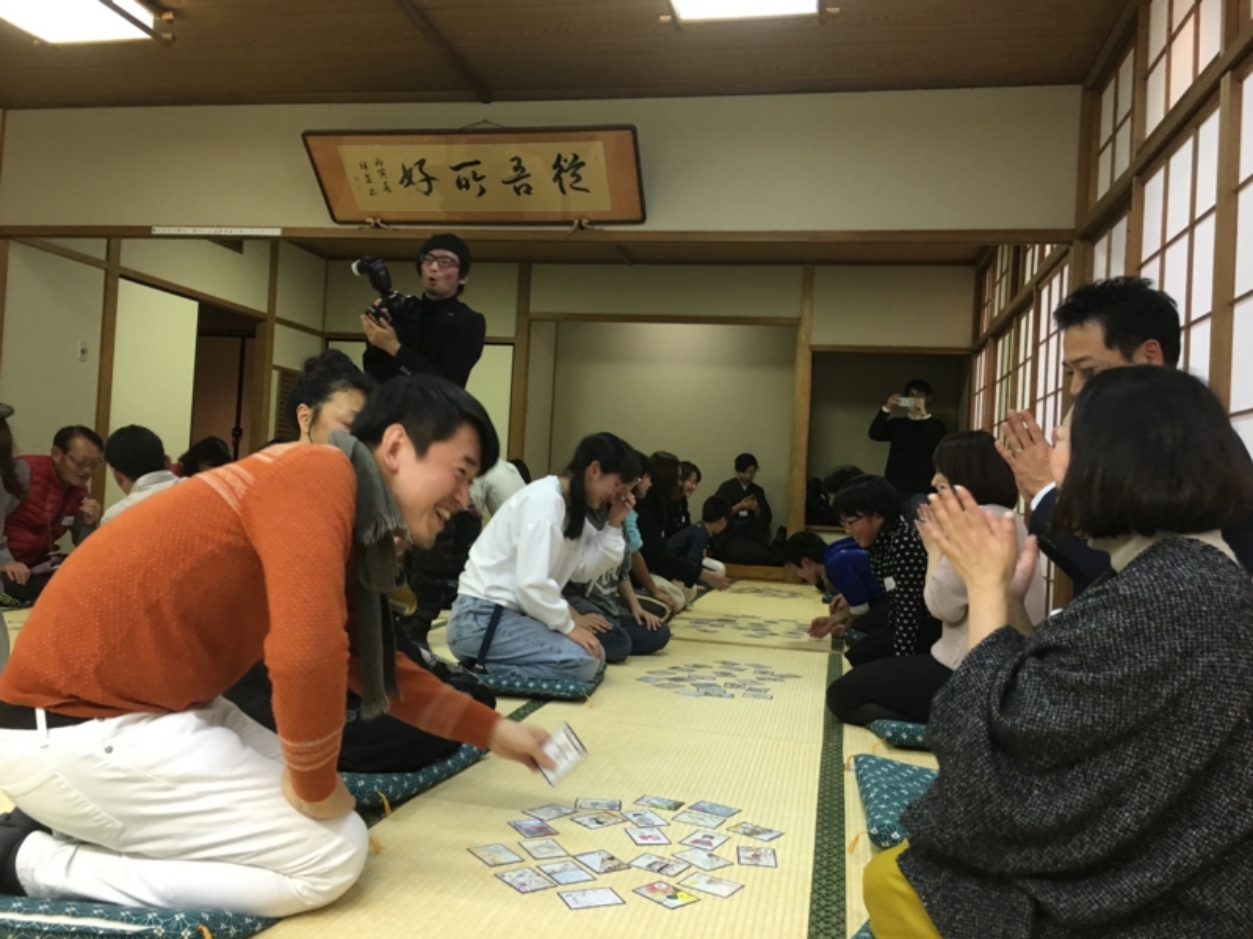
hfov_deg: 61.7
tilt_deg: +0.8
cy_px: 470
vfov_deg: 48.2
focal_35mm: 29
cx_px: 626
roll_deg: -2.5
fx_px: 1050
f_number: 2.2
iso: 80
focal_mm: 4.15
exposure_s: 1/15
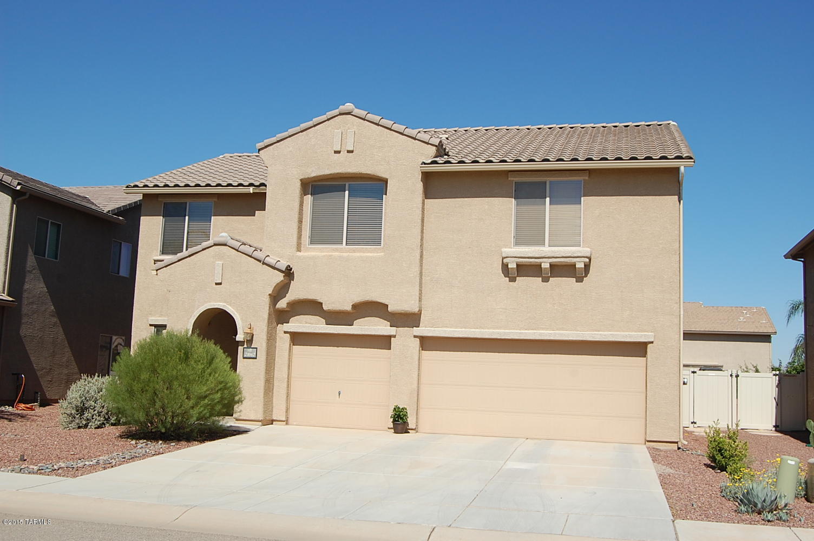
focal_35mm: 39
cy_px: 270
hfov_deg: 49.6
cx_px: 407
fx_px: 881
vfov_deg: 34.1
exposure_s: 1/400
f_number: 10
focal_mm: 26
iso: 200
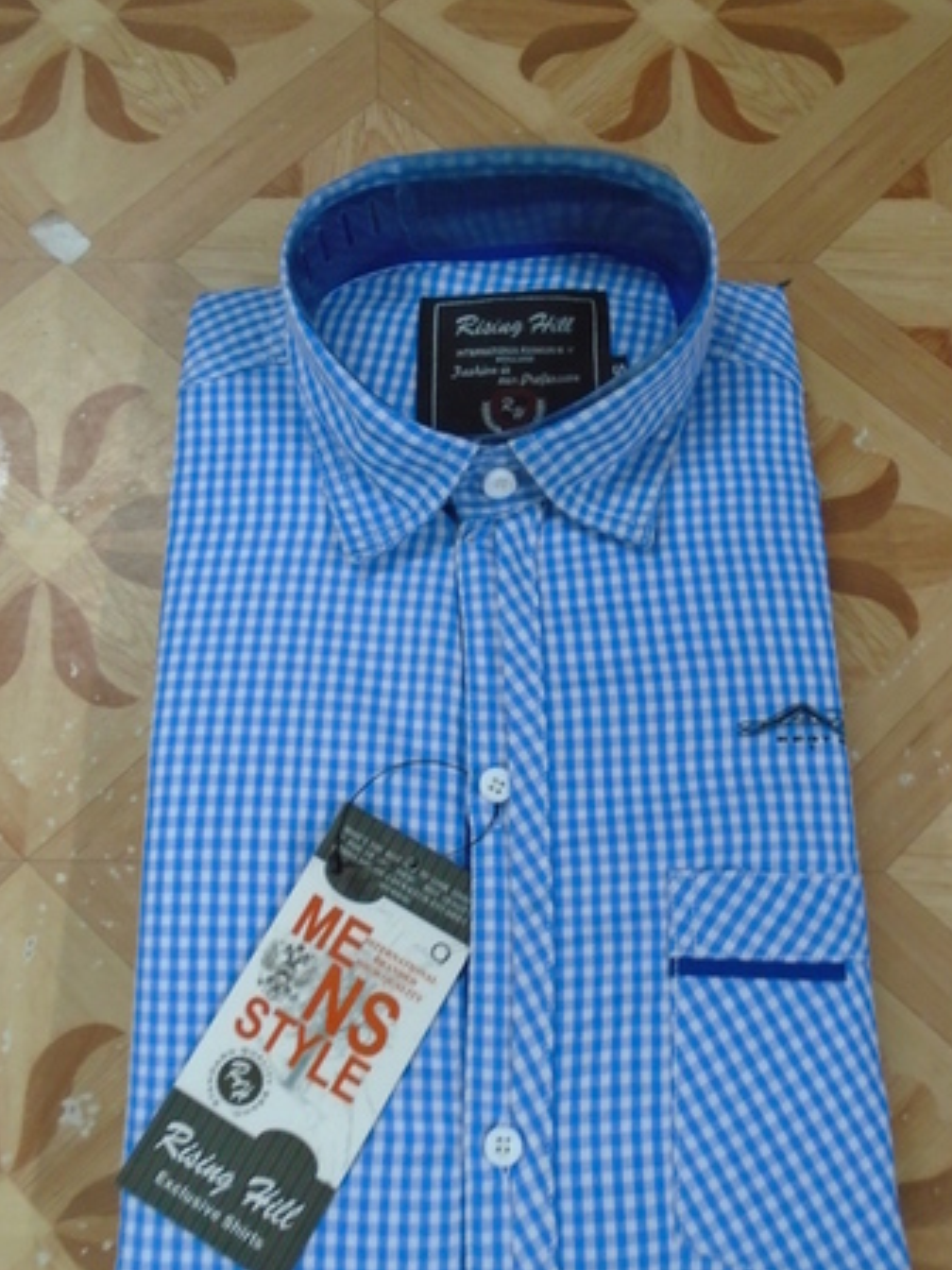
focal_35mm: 29
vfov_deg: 61.5
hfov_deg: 48.2
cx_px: 506
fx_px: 1063
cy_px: 695
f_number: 3.2
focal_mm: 4.6
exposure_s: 1/13
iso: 400
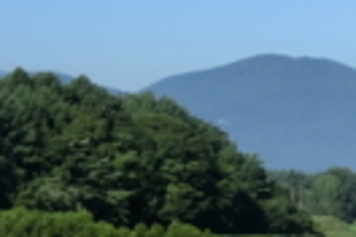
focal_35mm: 223
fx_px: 2205
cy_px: 242
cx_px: 537
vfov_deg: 6.1
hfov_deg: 9.0
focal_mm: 11.17
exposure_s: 1/800
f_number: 4.6
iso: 80
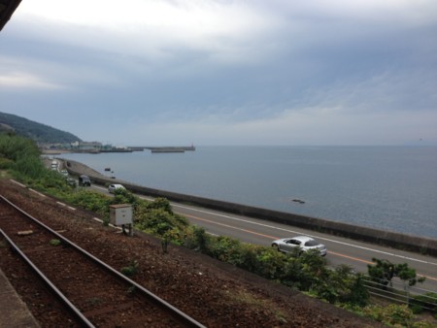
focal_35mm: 33
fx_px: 417
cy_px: 164
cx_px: 218
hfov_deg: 55.3
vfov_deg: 43.0
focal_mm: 4.13
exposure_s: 1/589
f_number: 2.4
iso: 50
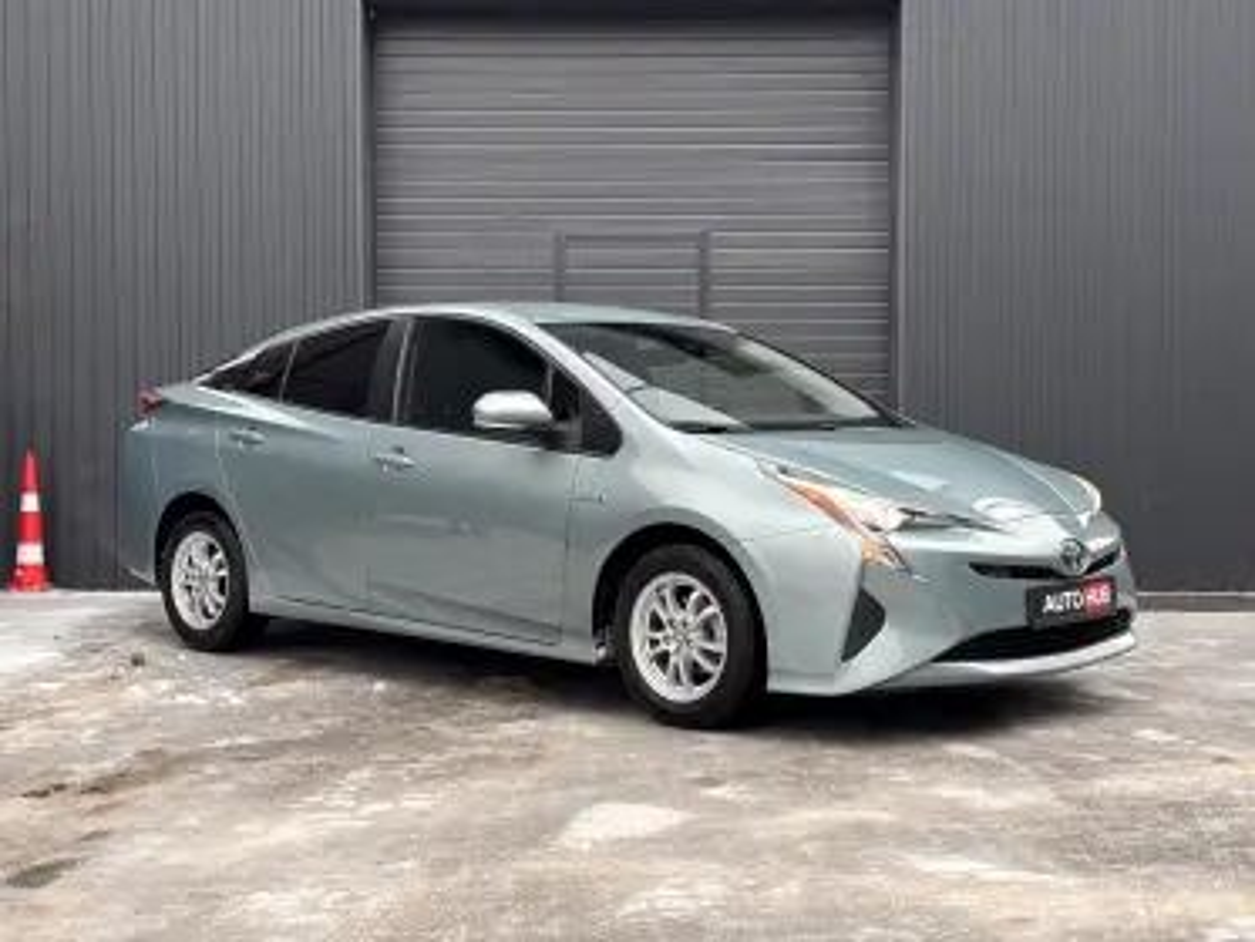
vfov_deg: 30.3
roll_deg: +0.2
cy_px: 471
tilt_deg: -1.5
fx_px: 1741
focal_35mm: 48
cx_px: 628
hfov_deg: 39.6
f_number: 1.78
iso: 64
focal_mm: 6.76
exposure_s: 1/422
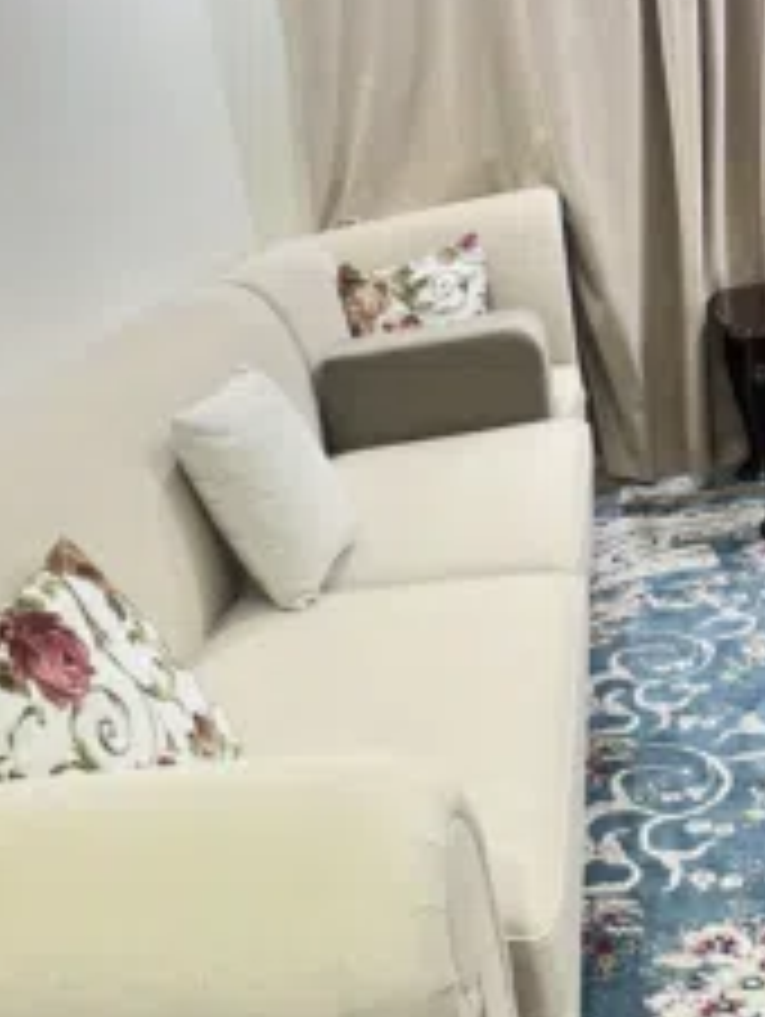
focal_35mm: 46
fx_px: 1353
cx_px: 184
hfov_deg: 31.0
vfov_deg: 41.1
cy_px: 594
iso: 160
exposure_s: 1/60
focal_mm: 5.7
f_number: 1.5
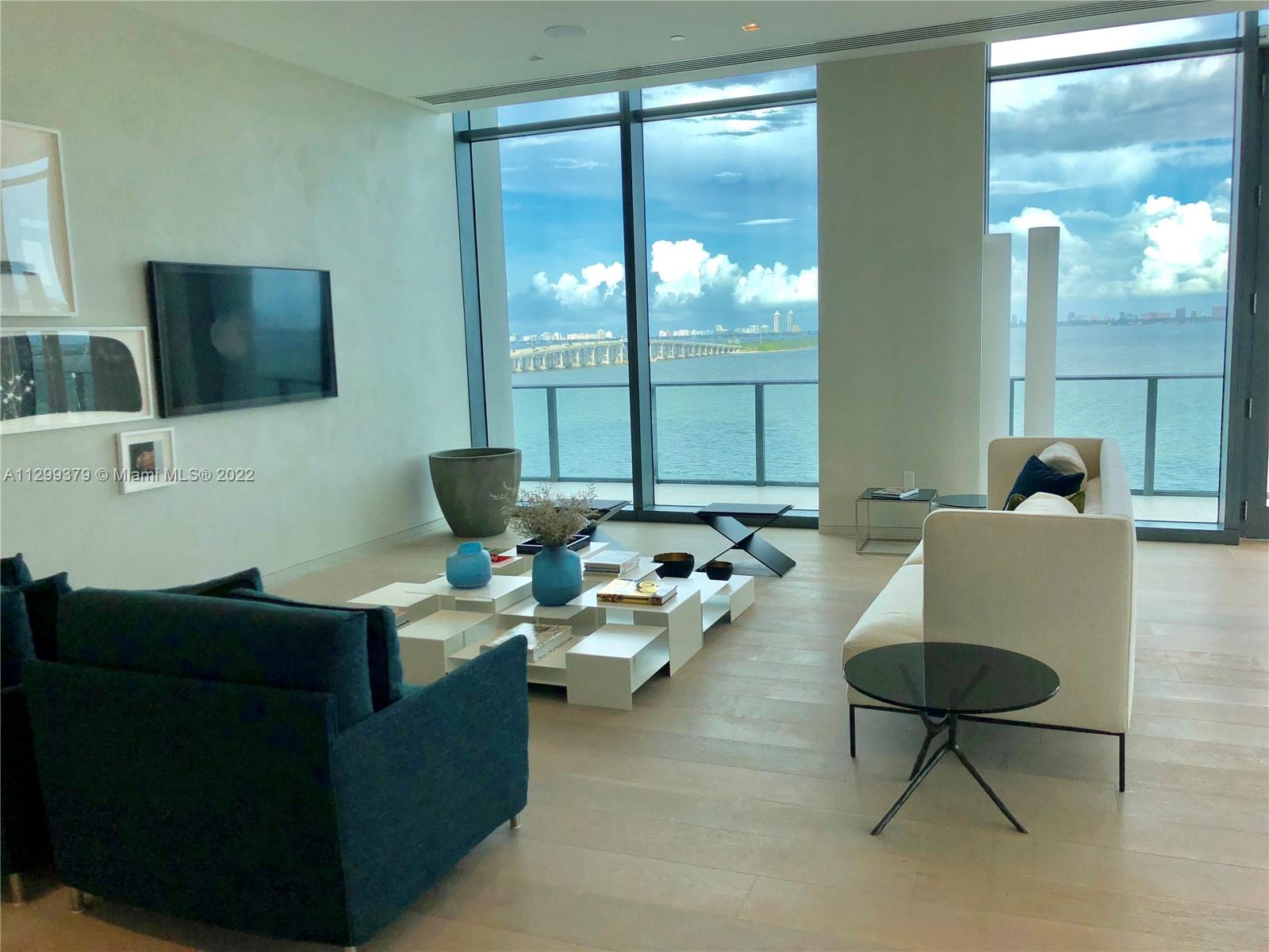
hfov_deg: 63.4
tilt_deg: -6.8
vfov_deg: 49.7
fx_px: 1026
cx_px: 634
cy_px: 476
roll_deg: +2.9
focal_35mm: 28
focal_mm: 4
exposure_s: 1/787
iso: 20
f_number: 1.8
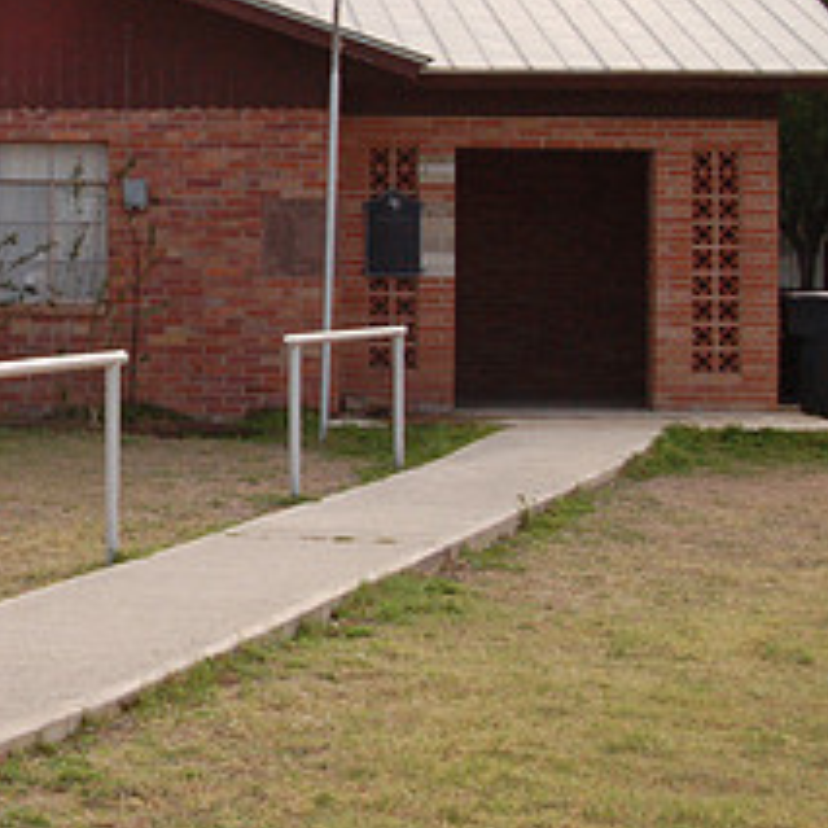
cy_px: 167
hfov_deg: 17.4
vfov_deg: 17.8
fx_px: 2625
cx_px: -35
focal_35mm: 97
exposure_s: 1/160
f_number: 20
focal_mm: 28
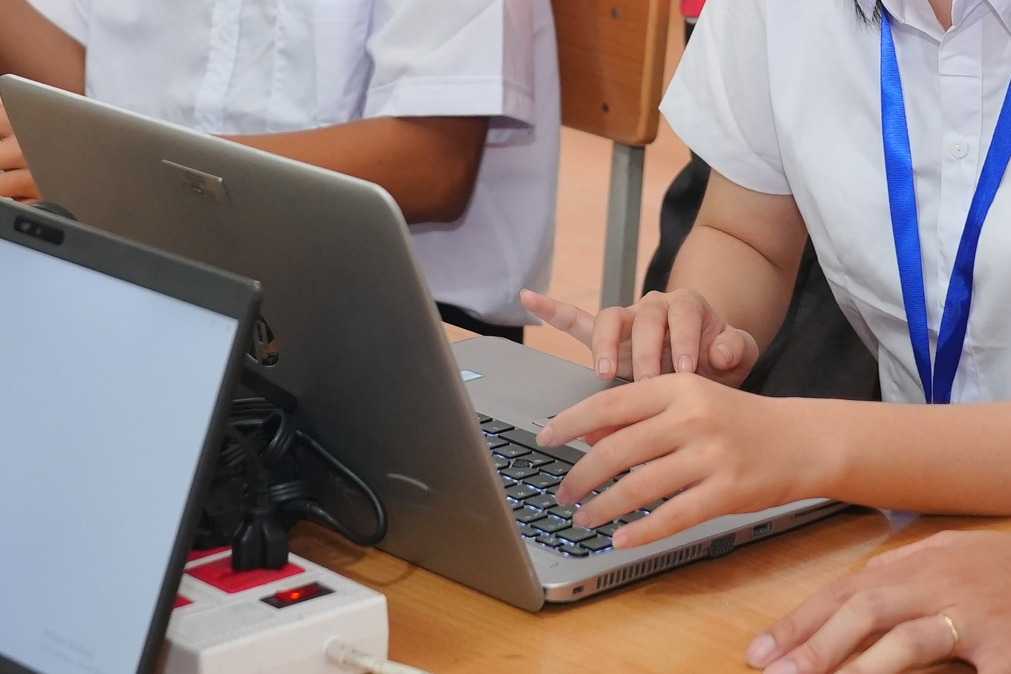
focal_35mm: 130
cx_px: 663
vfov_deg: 10.2
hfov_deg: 15.7
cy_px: -392
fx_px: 3651
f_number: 3.5
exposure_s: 1/160
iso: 2000
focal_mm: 39
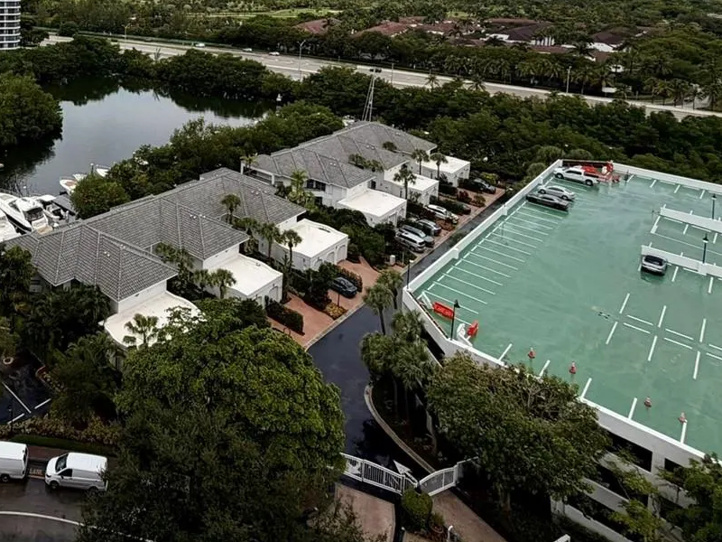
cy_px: 5
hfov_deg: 55.6
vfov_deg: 43.1
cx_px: 81
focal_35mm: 28
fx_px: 584
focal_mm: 2.22
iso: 20
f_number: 2.2
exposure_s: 1/1399
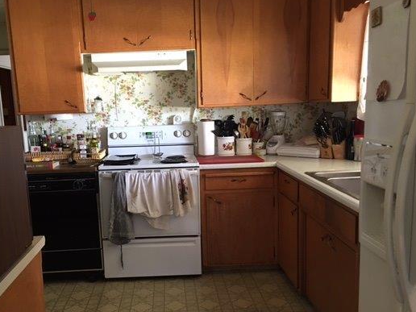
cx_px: 174
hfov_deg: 51.1
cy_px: 183
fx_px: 433
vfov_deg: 39.5
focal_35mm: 36
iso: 100
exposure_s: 1/8
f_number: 2.2
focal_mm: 4.15
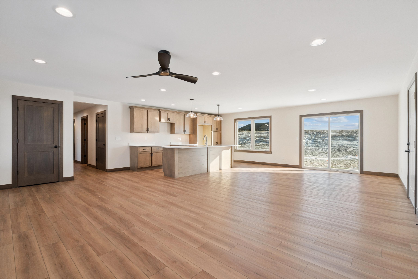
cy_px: 140
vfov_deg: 73.7
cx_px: 209
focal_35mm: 16
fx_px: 186
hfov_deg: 96.7
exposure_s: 1/125
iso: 800
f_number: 10
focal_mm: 16
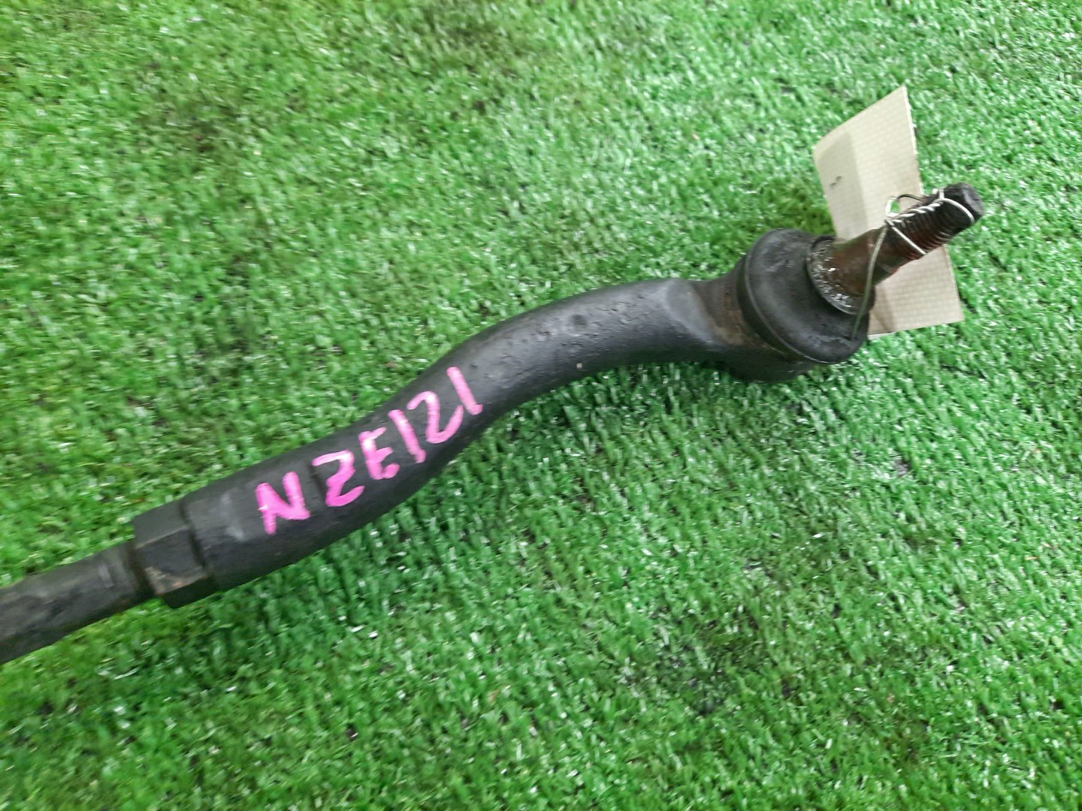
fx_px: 781
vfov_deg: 54.9
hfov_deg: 69.4
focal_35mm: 25
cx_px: 541
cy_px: 406
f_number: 2
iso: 280
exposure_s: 1/33
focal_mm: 4.6
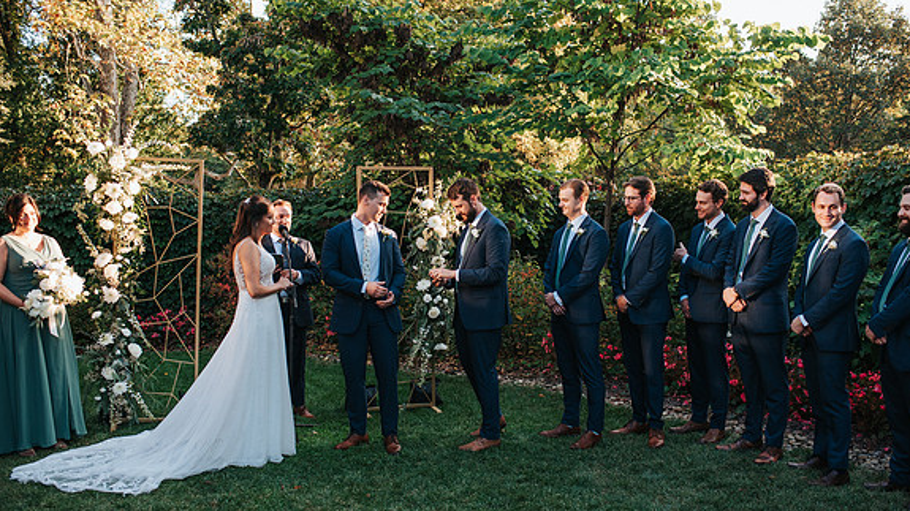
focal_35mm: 37
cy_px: 276
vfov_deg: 31.9
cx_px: 456
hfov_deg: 54.0
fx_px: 893
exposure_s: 1/800
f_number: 3.2
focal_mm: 35
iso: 1000
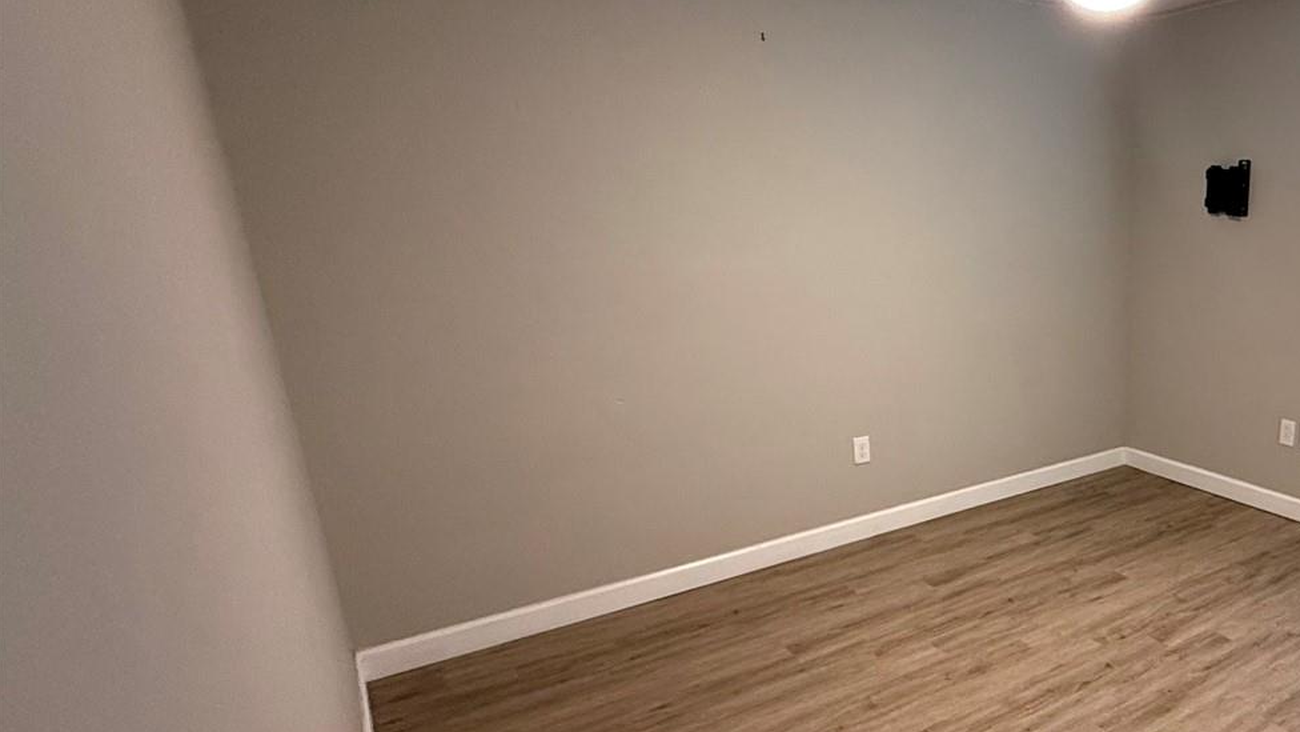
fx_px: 862
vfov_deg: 45.8
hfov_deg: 66.4
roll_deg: -0.2
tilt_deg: -15.4
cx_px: 1062
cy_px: 436
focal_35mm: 25
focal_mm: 2.22
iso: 400
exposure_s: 1/60
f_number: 2.2
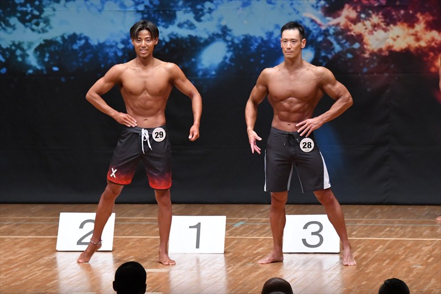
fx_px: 3306
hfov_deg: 7.6
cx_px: 220
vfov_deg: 5.1
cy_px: 147
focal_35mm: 270
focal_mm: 180
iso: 6400
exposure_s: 1/400
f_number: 5.6
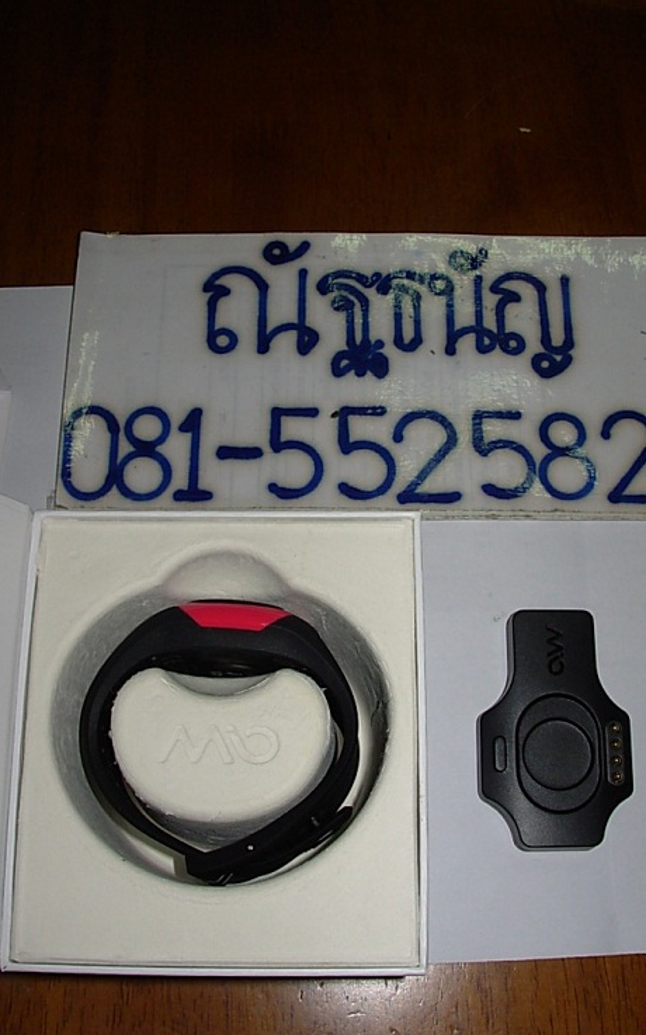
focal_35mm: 41
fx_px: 1156
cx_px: 330
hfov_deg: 31.2
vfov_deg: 48.2
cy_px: 522
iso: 50
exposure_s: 1/32
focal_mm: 6.3
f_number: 4.9
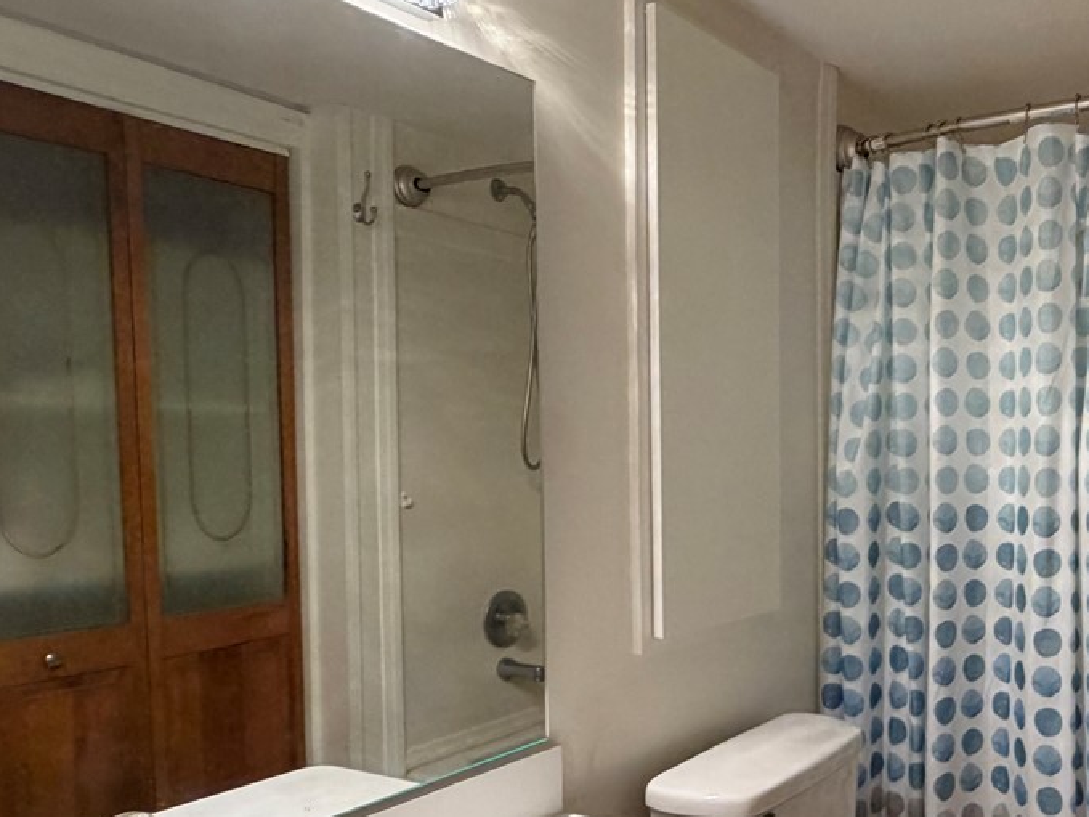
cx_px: 921
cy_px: 517
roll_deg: +0.4
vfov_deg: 42.6
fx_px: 1038
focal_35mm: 33
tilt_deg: -3.8
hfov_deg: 50.8
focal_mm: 2.22
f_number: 2.2
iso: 320
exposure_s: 1/120
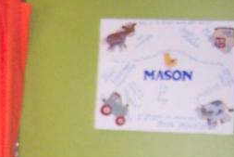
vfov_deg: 7.5
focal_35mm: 173
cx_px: -123
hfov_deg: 11.4
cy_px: 348
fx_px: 1125
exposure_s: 1/20
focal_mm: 8
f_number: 2.8
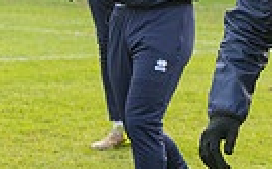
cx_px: 426
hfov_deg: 5.1
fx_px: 2998
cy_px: 97
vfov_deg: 3.2
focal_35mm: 405
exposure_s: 1/2000
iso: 1250
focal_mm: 44
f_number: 3.2
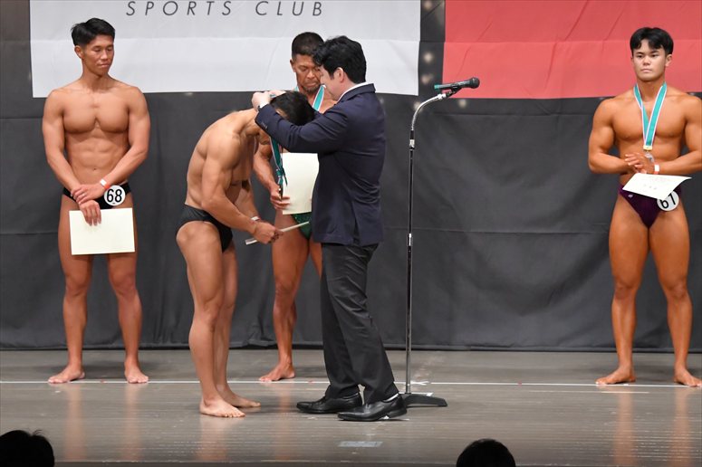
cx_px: 351
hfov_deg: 10.2
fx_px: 3937
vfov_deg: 6.8
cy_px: 234
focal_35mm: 202
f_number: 5.6
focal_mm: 135
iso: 6400
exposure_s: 1/400
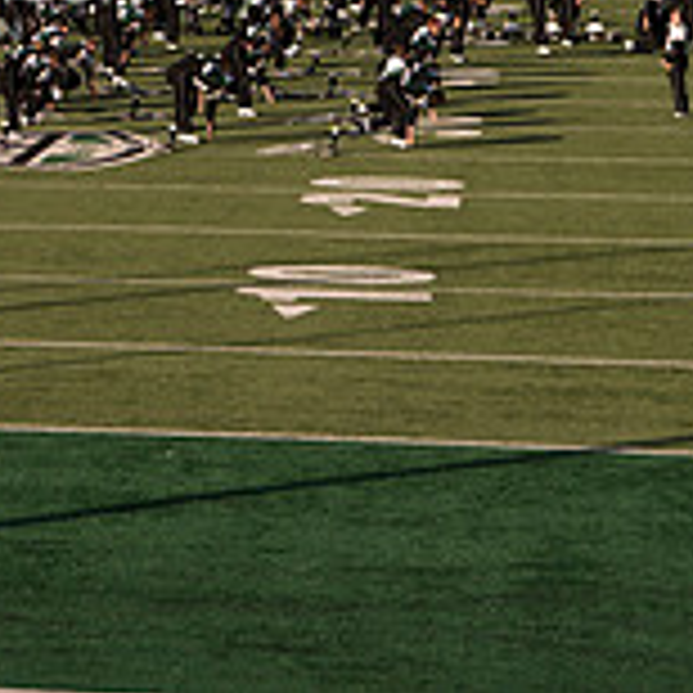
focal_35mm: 186
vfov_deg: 9.3
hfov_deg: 9.3
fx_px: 4213
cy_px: -173
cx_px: -166
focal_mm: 58
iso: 320
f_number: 5
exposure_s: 1/2500
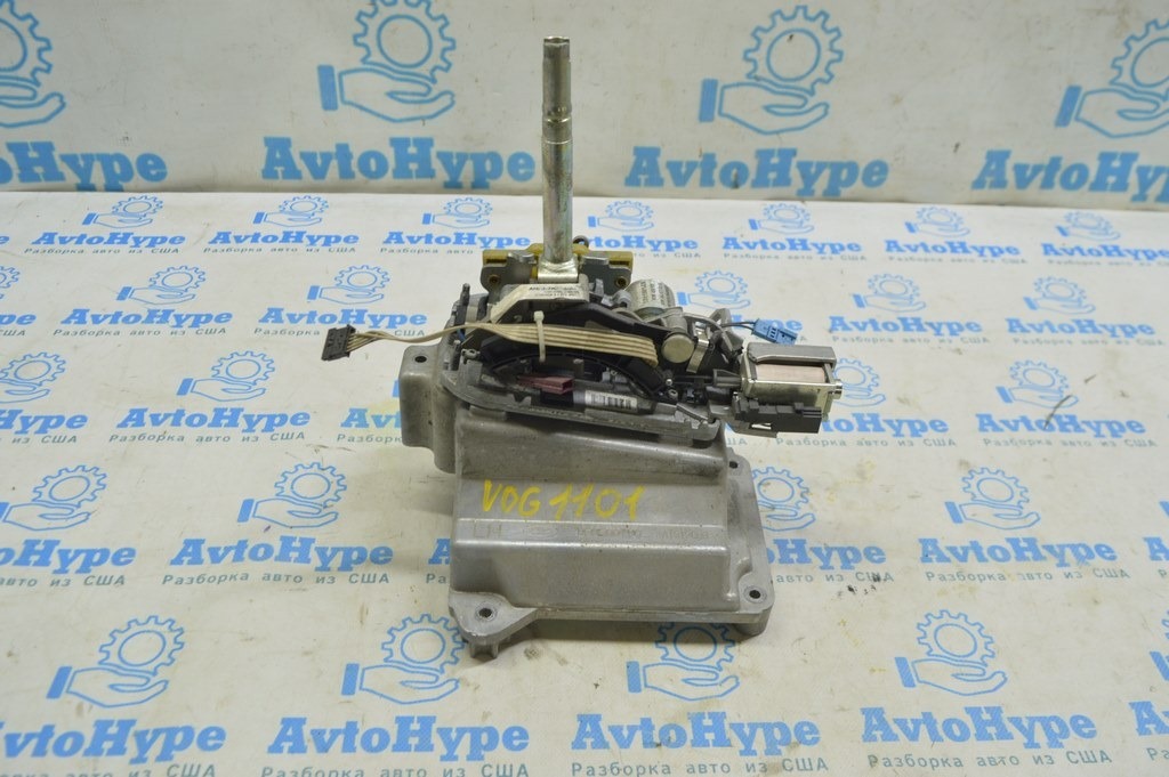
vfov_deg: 41.6
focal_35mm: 32
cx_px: 584
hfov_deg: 59.5
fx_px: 1022
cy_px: 388
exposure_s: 1/20
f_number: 5.6
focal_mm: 21
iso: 400
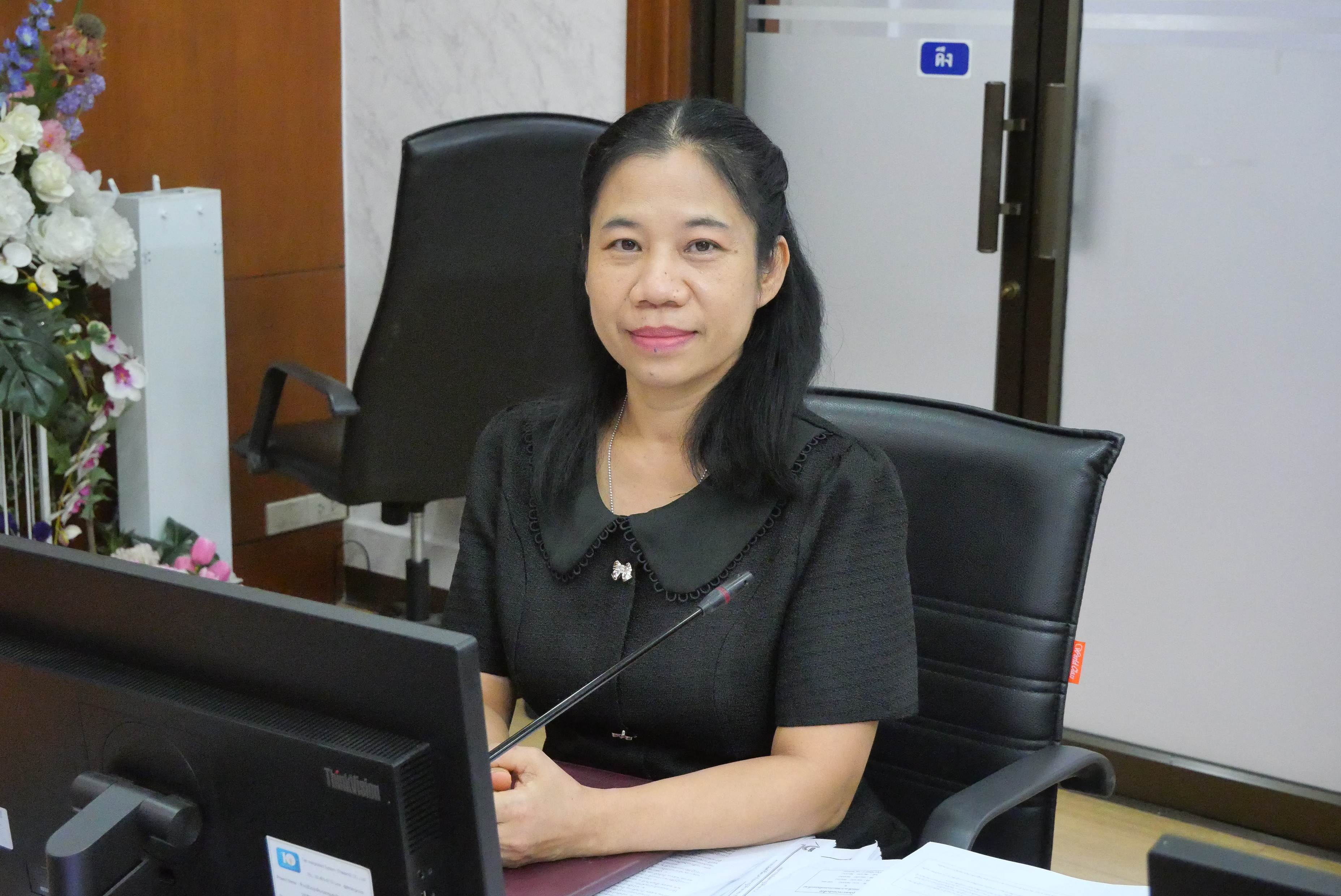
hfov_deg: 35.6
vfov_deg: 24.2
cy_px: 448
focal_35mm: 56
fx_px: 2087
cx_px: 670
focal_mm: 27
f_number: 5.6
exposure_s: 1/80
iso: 6400
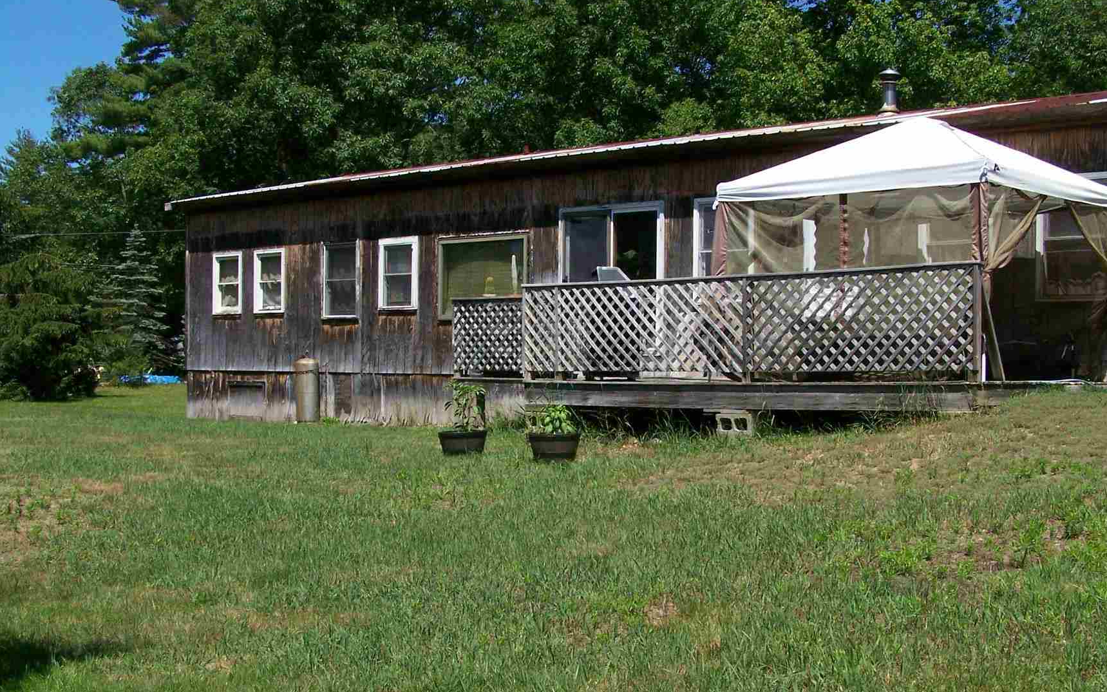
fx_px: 1448
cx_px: 607
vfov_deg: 26.8
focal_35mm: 48
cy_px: 386
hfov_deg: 41.8
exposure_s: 1/1250
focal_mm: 6.3
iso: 160
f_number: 5.6
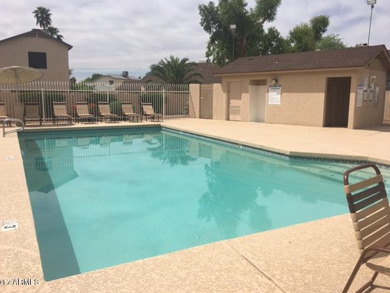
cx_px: 192
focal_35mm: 30
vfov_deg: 46.8
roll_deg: -0.3
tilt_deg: -7.5
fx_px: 338
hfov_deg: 60.0
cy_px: 143
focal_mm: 4.15
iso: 25
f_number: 2.2
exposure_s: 1/3497
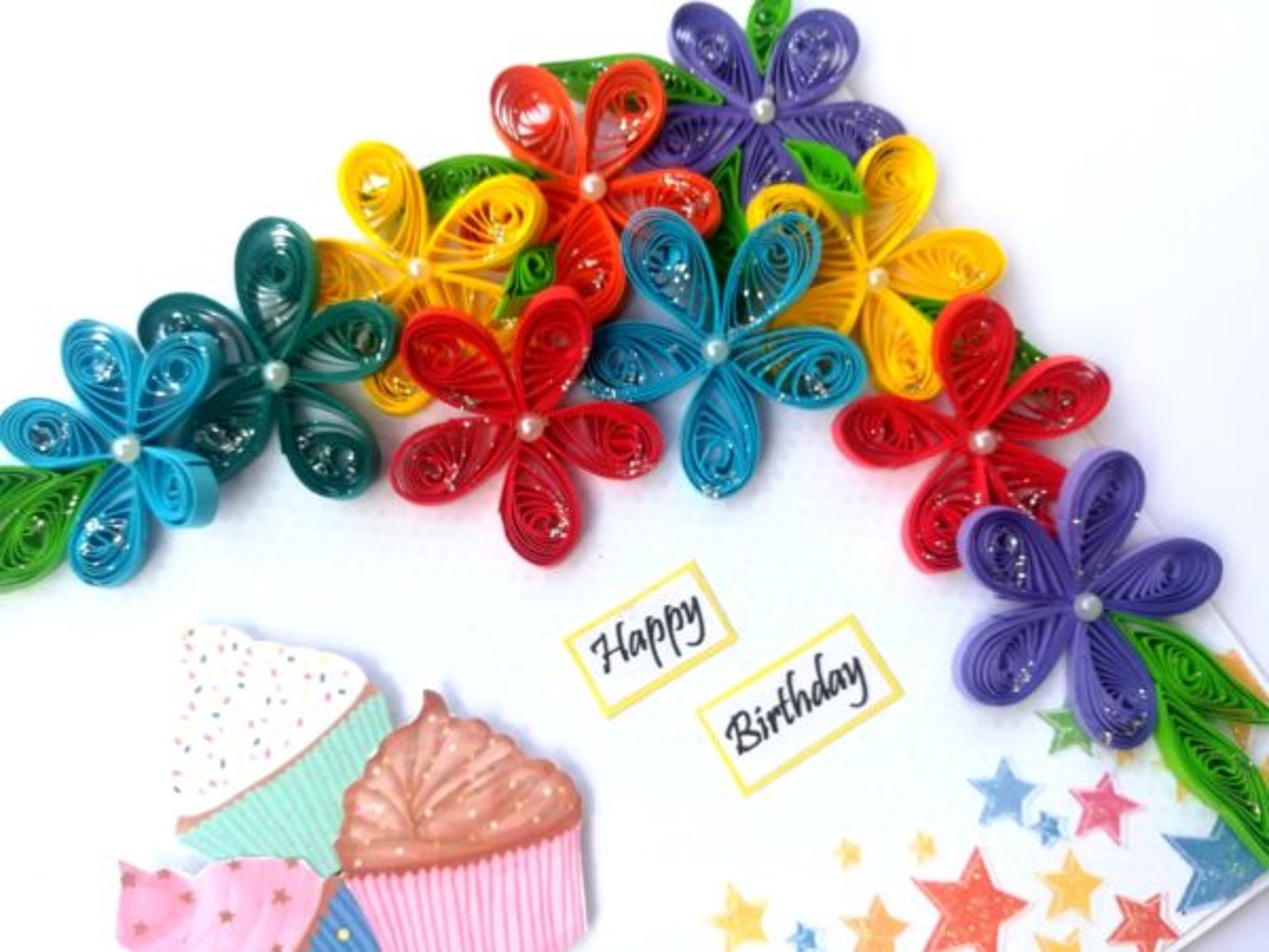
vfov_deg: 53.1
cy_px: 476
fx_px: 953
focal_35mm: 26
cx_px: 634
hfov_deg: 67.3
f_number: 2.2
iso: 50
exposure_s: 1/130
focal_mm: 3.83
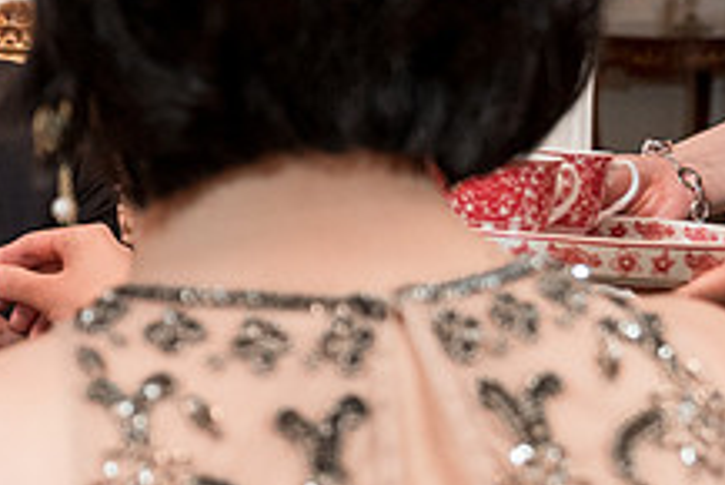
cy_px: 213
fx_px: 2499
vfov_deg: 11.1
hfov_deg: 15.8
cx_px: -184
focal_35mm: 124
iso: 2000
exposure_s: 1/200
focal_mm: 36
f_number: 4
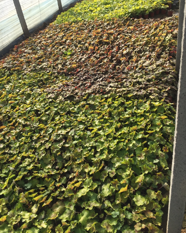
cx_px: 94
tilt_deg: -35.0
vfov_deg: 57.1
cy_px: 107
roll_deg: +10.3
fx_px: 213
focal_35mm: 31
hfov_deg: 47.1
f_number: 2.2
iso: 32
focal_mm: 4.15
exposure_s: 1/1068
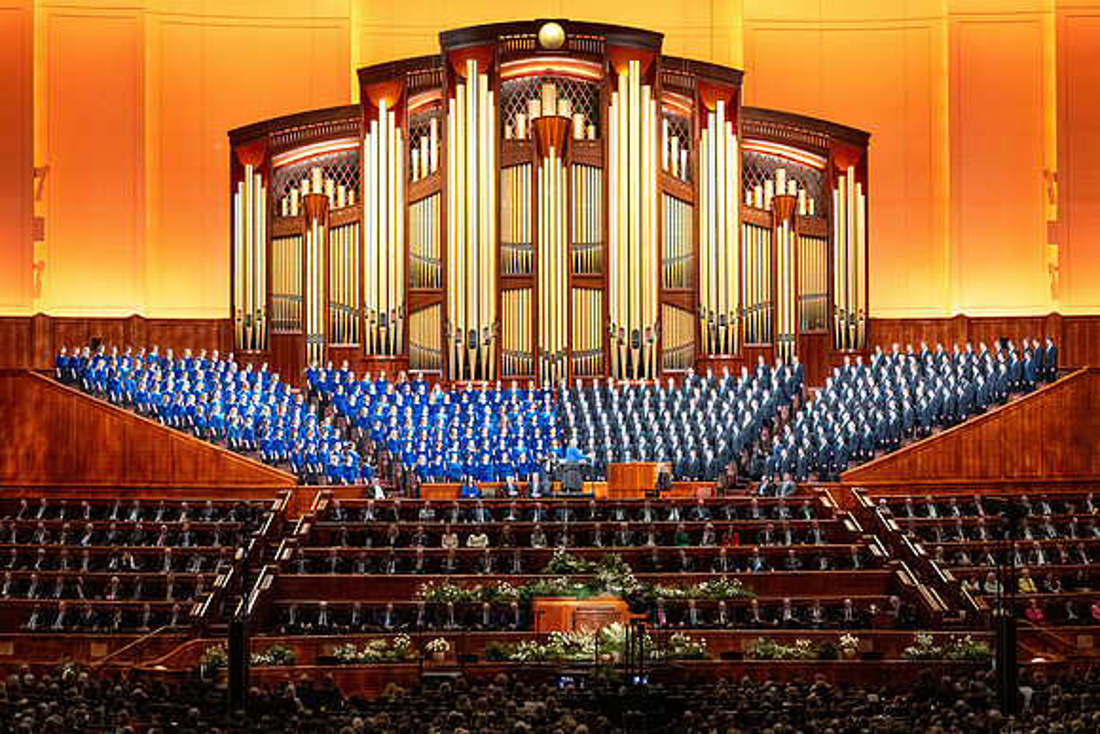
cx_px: 556
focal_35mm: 72
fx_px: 2210
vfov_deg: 18.9
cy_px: 357
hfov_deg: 28.0
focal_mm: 70
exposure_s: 1/100
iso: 5000
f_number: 8
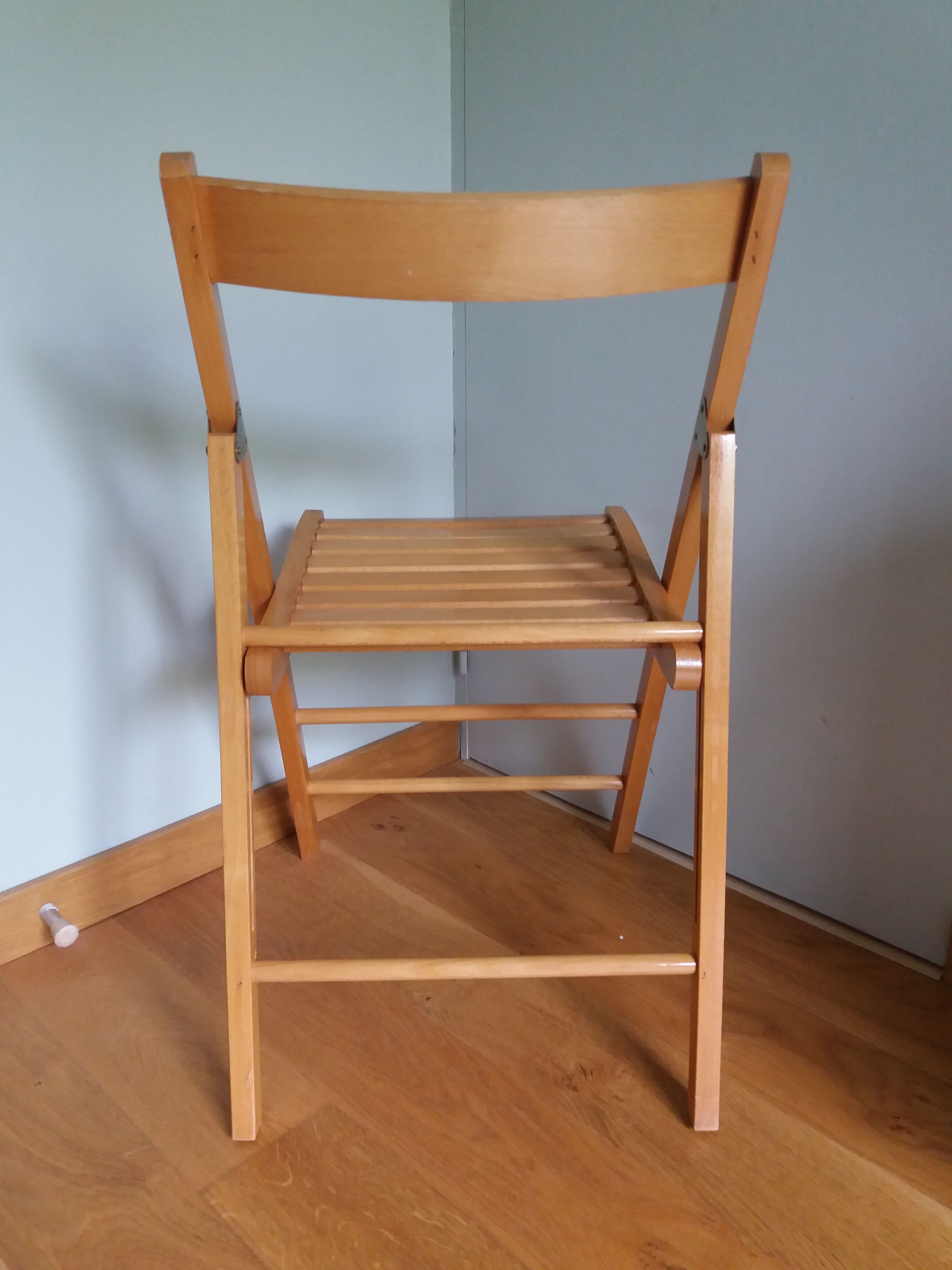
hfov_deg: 49.7
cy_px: 635
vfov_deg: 63.4
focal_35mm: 28
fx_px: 1027
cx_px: 476
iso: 160
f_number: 1.9
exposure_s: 1/20
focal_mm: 3.7
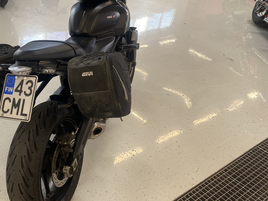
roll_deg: -4.1
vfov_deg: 35.9
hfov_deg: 45.2
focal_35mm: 40
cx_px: 67
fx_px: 310
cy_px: 84
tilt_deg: -30.1
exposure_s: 1/100
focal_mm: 4.25
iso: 50
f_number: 1.8
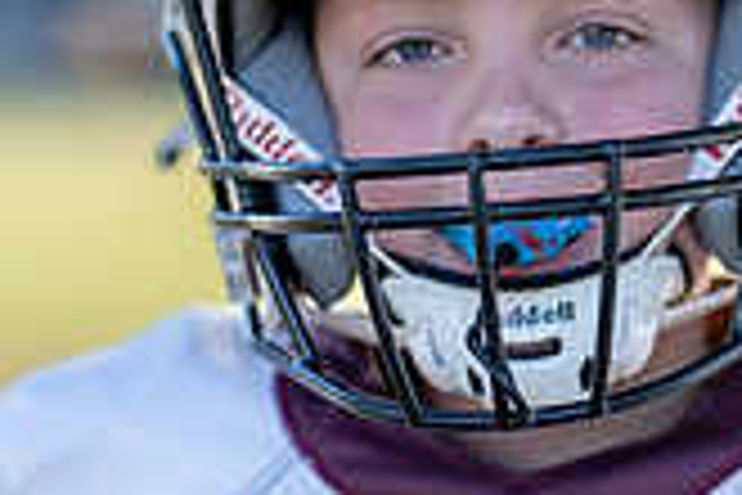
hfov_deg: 10.6
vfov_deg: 7.1
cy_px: 385
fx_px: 3978
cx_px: 608
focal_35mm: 193
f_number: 1.2
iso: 100
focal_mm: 50
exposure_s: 1/1250
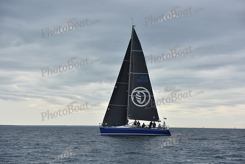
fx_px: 790
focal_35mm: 116
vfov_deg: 11.8
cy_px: 82
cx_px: 122
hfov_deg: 17.6
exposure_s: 1/800
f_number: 7.1
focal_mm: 116
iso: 250
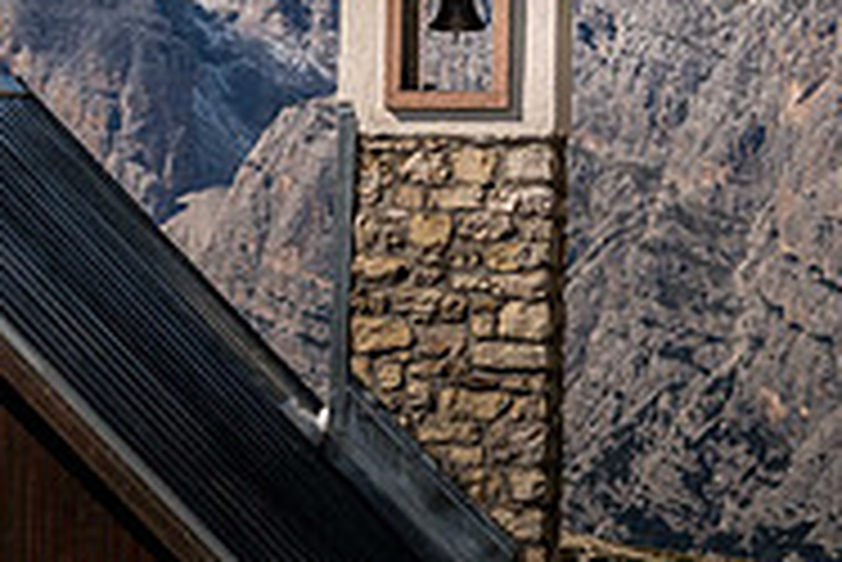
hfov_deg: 4.8
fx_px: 10018
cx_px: 95
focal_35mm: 428
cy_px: -160
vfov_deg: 3.2
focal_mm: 92
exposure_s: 1/1250
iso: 400
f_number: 6.3
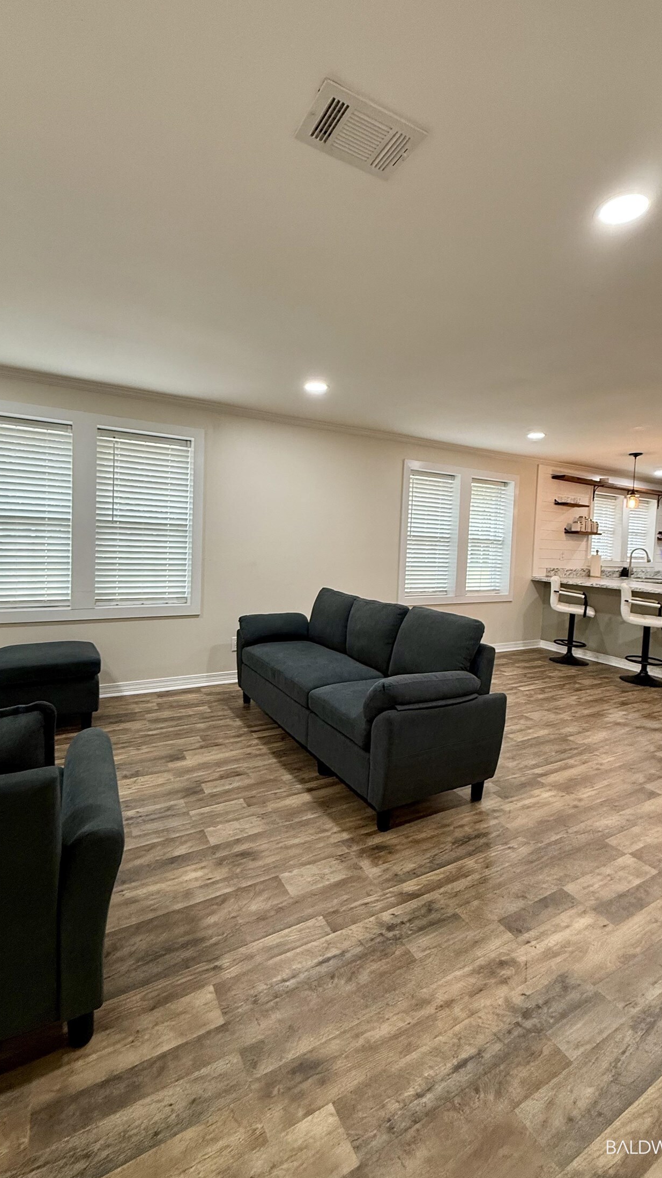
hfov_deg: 67.0
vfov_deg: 99.3
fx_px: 499
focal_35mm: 16
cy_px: 571
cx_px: 353
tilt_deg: -2.2
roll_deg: -2.2
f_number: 2.2
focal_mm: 2.22
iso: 200
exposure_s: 1/60
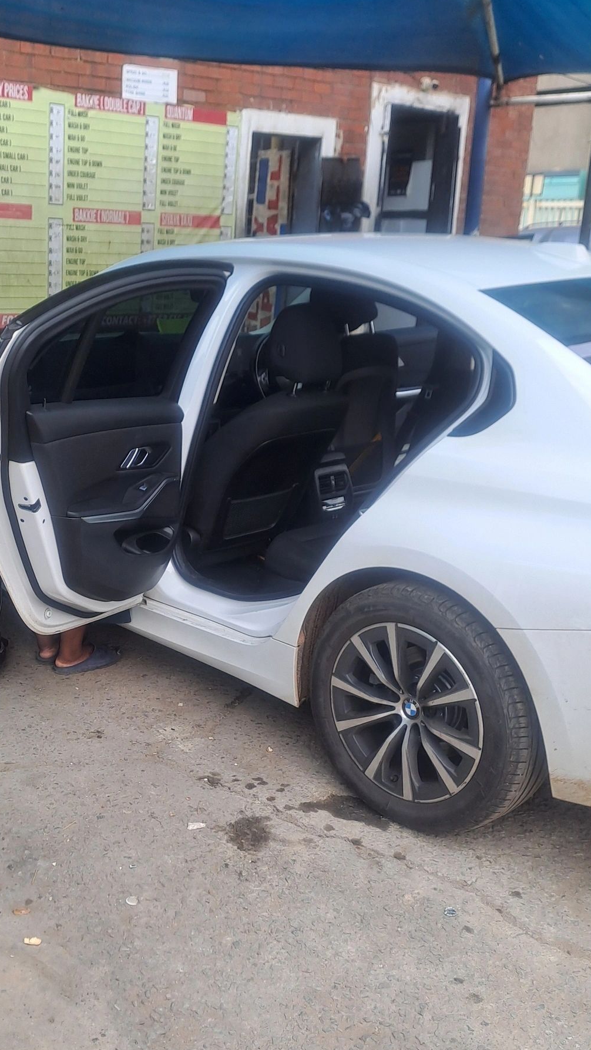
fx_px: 1086
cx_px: 156
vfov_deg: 51.5
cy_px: 584
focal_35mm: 39
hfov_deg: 30.0
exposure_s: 1/205
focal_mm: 4.65
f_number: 1.8
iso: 32
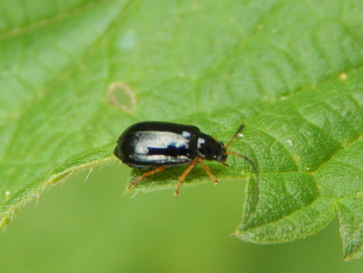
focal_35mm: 131
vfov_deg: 11.3
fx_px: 1374
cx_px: 182
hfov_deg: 15.1
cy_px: 136
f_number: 4.8
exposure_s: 1/100
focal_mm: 23.4
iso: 400
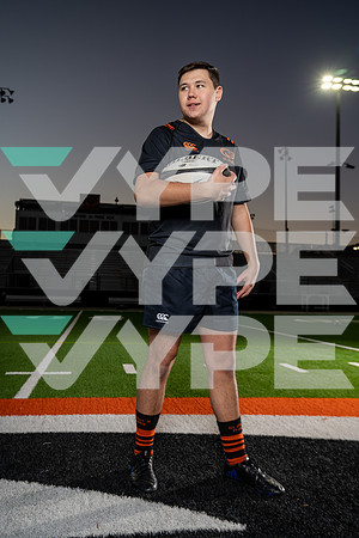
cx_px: 180
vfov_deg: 60.3
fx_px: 464
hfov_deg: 42.3
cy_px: 269
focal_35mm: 31
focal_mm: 31
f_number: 4.5
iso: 160
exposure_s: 1/250
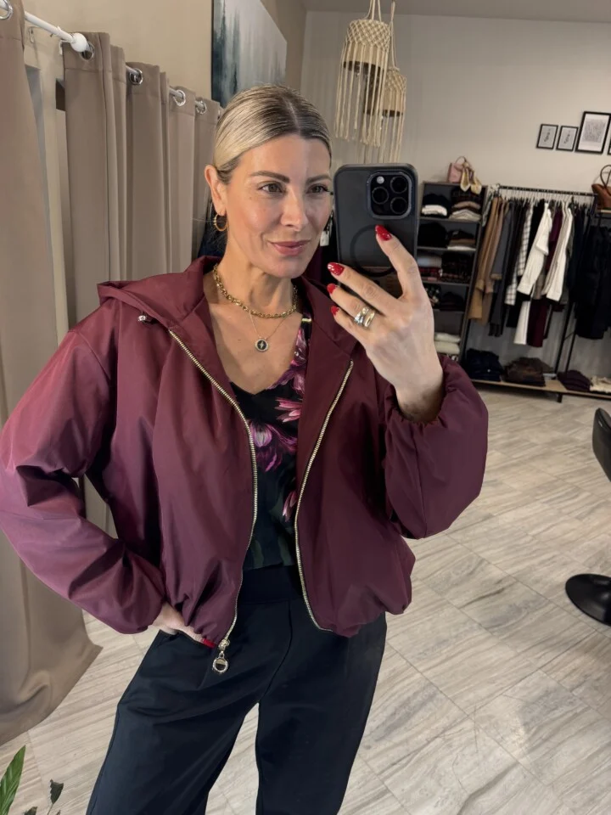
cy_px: 408
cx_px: 306
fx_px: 565
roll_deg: -4.5
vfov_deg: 71.6
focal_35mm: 24
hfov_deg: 56.8
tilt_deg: -19.3
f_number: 1.78
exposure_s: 1/100
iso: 125
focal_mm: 6.76
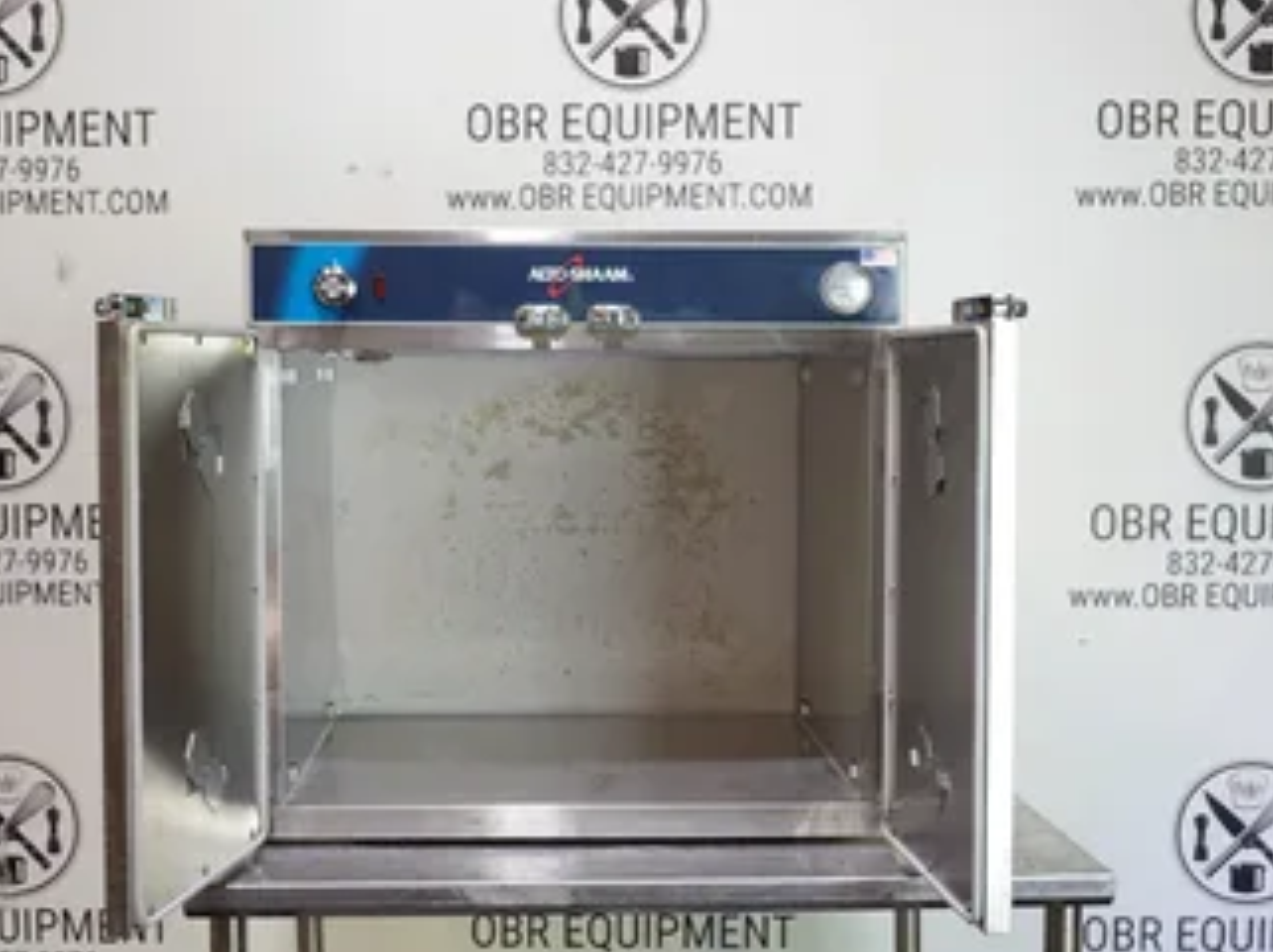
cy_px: 478
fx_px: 1763
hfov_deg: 39.7
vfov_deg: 30.2
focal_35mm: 48
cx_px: 575
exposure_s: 1/8
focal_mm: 14.69
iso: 125
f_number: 3.5
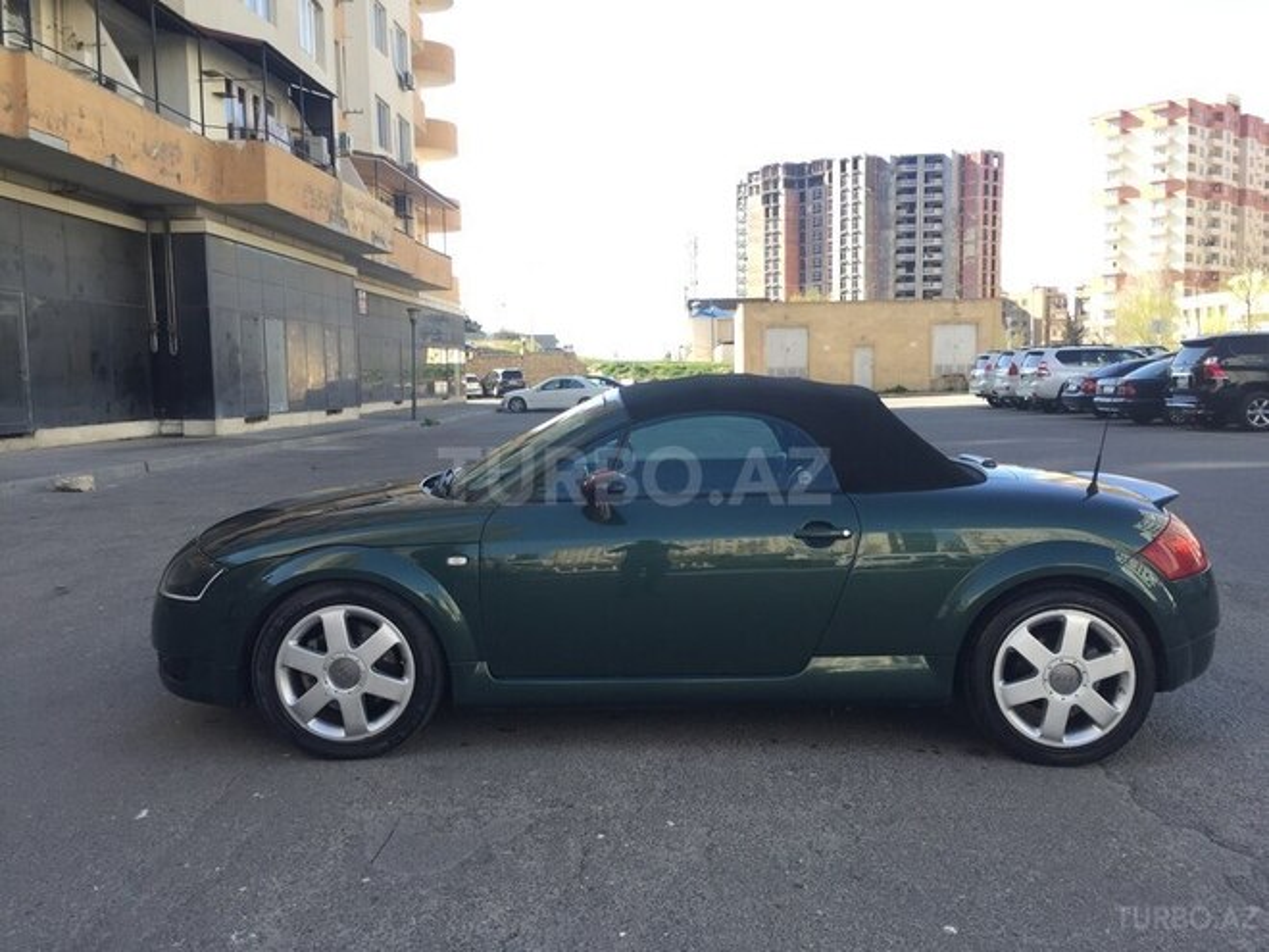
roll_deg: +0.1
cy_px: 476
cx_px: 634
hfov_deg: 61.7
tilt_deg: -4.9
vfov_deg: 48.2
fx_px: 1063
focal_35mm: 29
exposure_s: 1/344
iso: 32
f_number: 2.2
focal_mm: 4.15
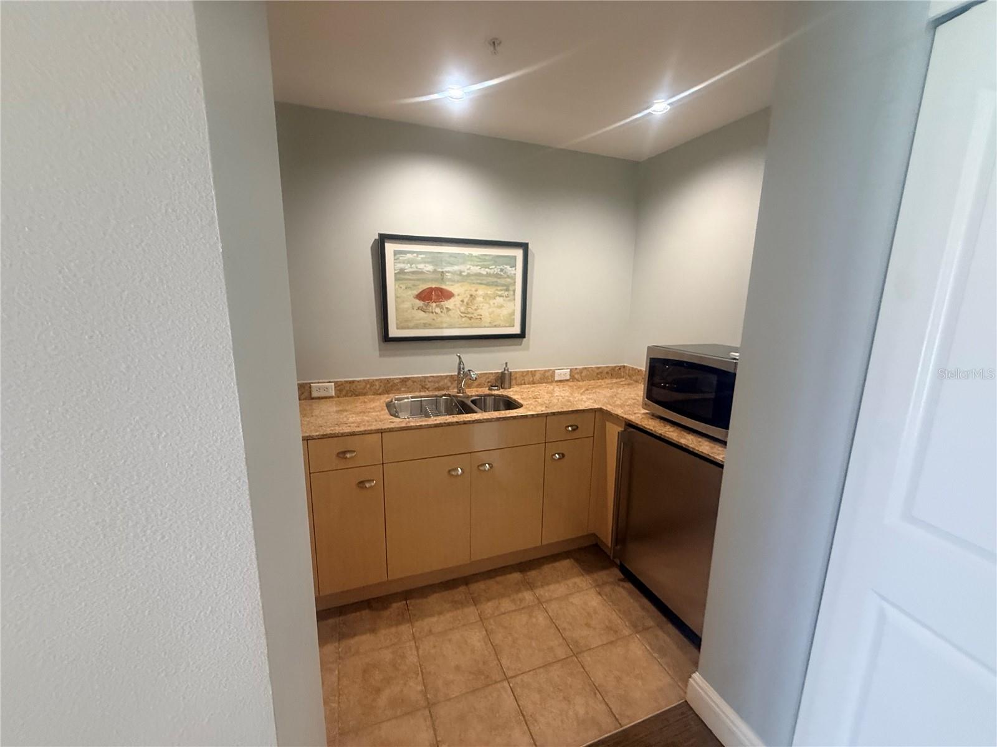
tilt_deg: -11.1
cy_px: 374
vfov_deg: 85.7
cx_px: 498
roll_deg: -1.9
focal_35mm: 14
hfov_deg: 102.1
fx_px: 403
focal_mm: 2.22
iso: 320
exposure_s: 1/60
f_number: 2.2
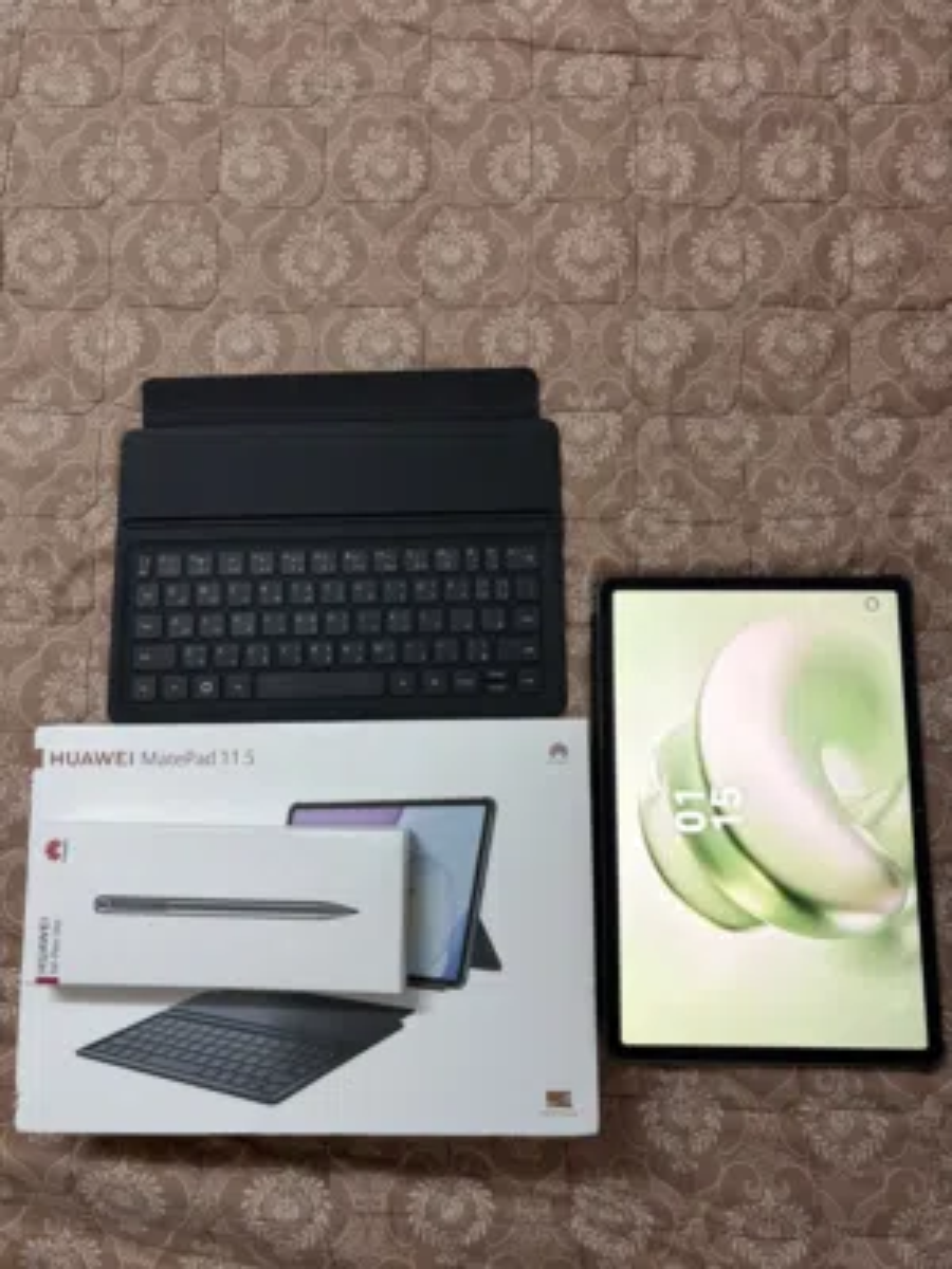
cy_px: 634
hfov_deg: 53.1
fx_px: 953
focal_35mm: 26
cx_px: 476
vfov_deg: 67.3
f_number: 1.6
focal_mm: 5.96
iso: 160
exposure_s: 1/50
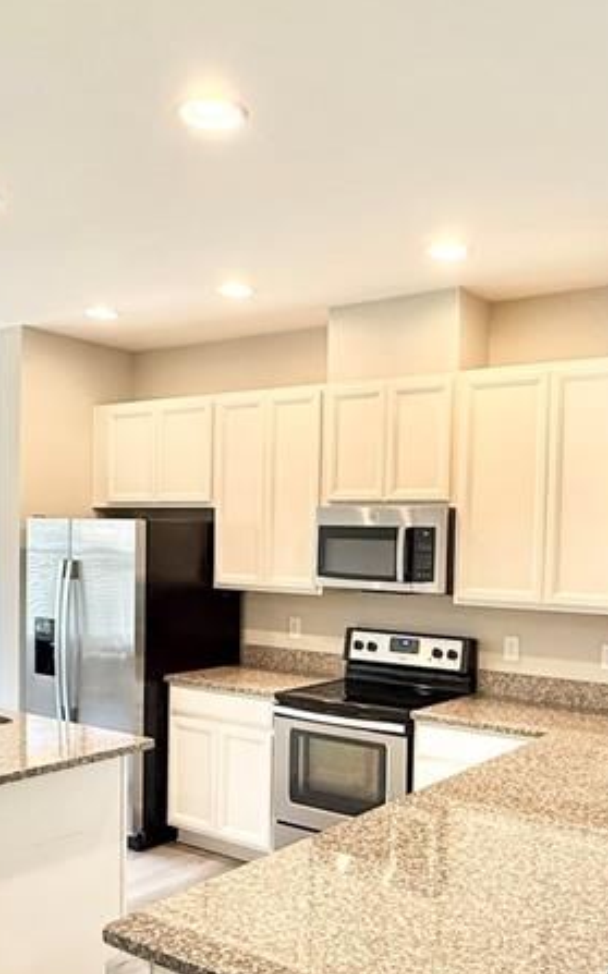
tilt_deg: -1.7
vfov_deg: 56.3
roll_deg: -1.3
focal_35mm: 34
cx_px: 397
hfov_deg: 36.9
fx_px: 902
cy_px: 582
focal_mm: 2.22
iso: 250
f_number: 2.2
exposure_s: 1/120
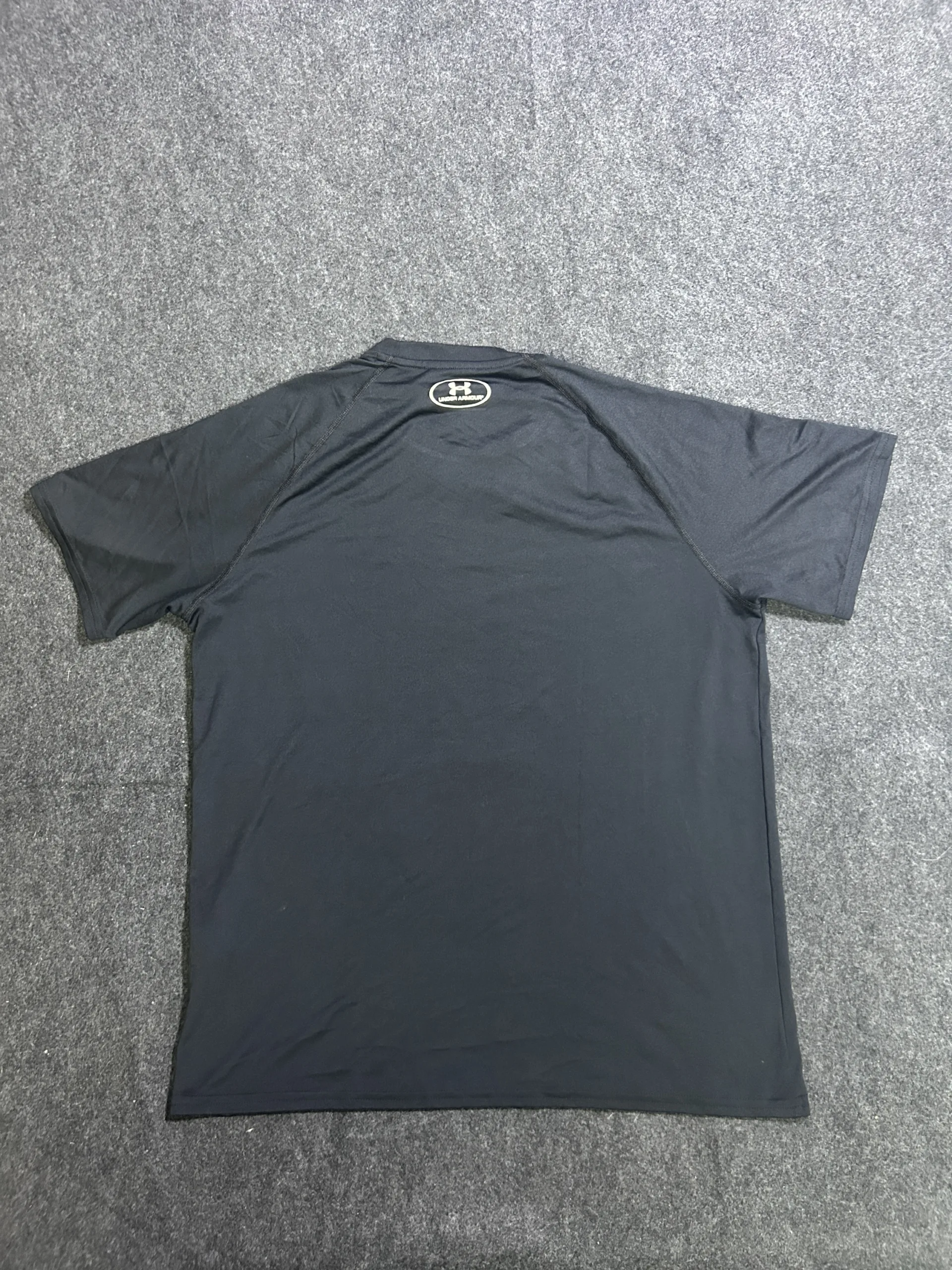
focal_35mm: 26
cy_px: 635
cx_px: 476
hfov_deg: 53.1
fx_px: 953
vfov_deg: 67.3
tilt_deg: -68.2
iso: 500
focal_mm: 5.7
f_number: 1.5
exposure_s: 1/33
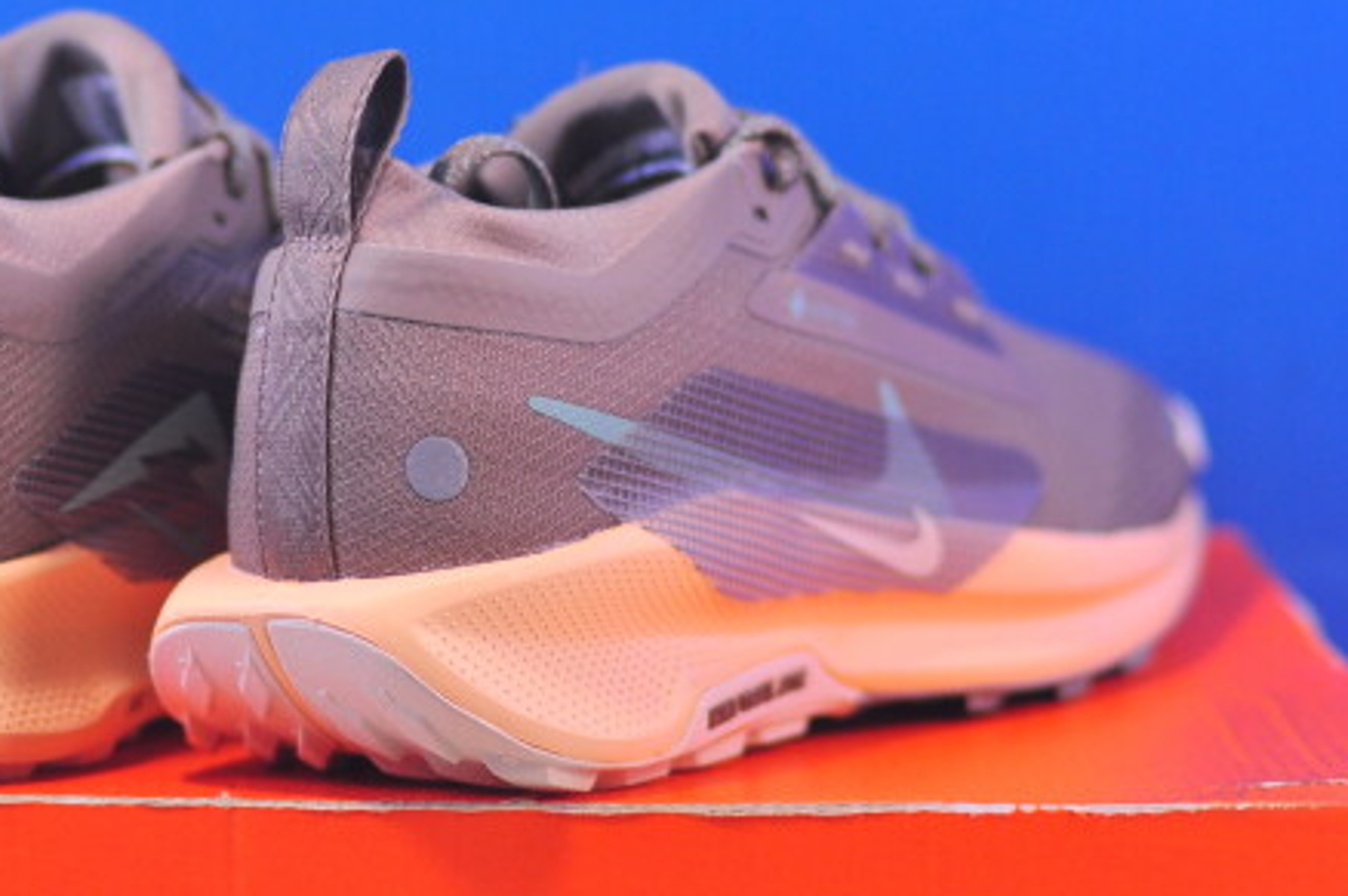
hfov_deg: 14.9
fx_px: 5124
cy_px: 125
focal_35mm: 137
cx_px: 375
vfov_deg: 9.9
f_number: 2.2
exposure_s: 1/320
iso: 250
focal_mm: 50
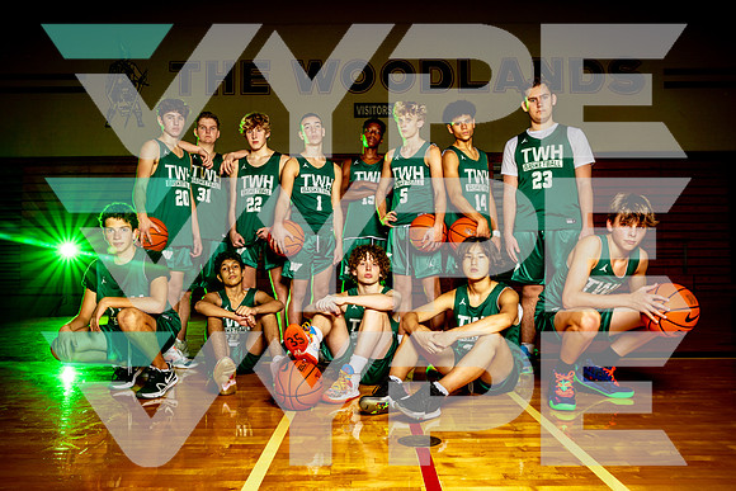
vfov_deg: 43.6
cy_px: 246
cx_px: 368
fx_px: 613
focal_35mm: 30
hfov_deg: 61.9
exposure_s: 1/250
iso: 200
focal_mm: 30
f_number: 9
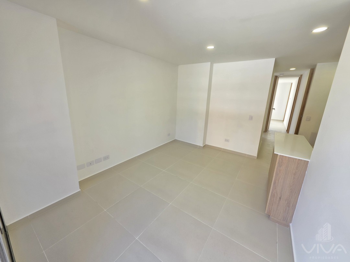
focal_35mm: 13
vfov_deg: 89.9
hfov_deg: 106.2
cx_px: 175
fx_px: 131
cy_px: 131
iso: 80
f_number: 1.9
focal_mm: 2.2
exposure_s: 1/120
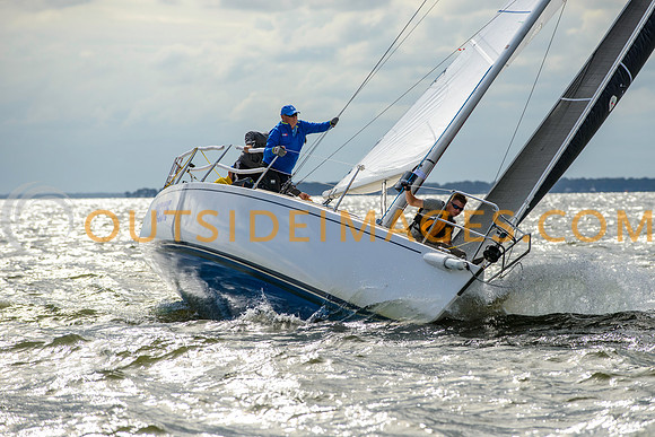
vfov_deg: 6.0
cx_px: 365
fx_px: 4139
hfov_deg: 9.0
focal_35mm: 227
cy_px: 244
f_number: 5.6
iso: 320
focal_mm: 200
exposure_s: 1/3200
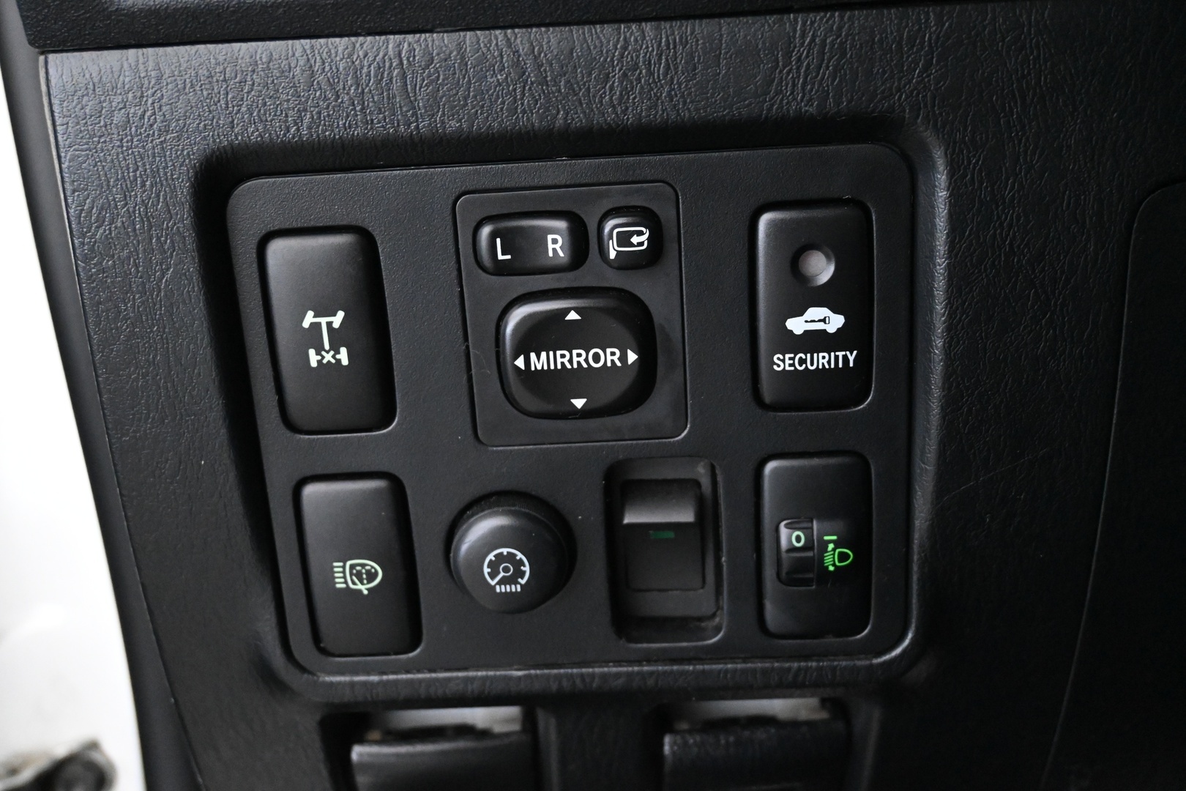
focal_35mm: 39
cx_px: 593
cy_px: 396
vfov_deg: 34.2
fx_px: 1285
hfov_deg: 49.6
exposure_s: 1/40
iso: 6400
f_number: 4.5
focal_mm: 26
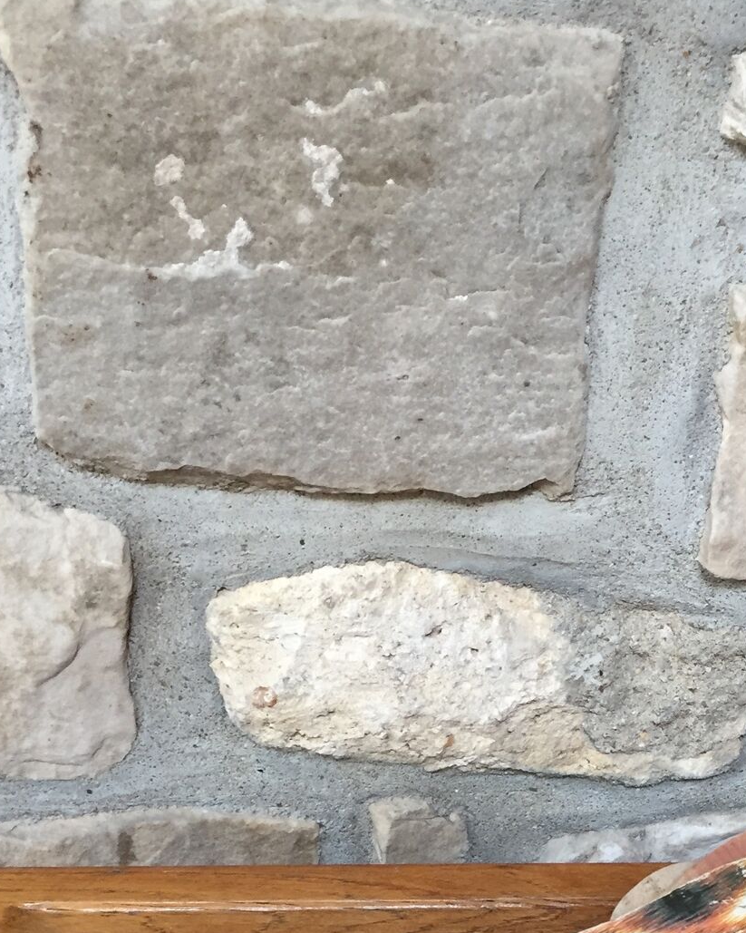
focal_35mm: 55
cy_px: 885
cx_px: 524
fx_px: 1518
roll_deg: -3.3
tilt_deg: -39.1
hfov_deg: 27.4
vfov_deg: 32.0
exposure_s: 1/33
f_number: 2.2
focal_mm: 4.15
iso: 160
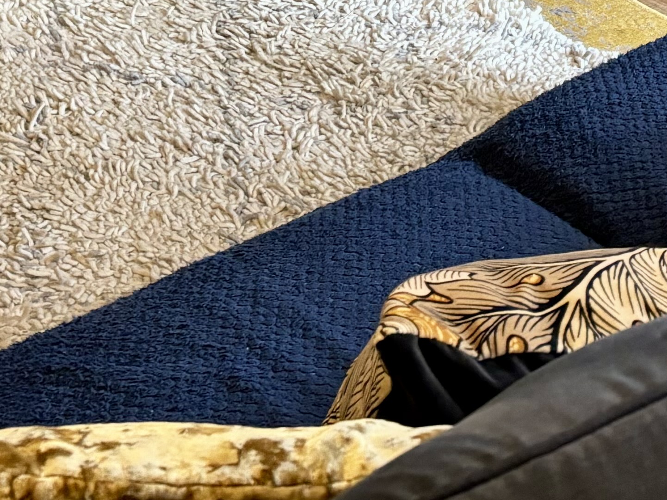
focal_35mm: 103
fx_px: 1984
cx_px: 211
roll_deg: +0.5
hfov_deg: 19.0
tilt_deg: -13.8
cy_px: -477
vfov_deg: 12.7
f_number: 1.6
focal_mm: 5.96
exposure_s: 1/60
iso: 250
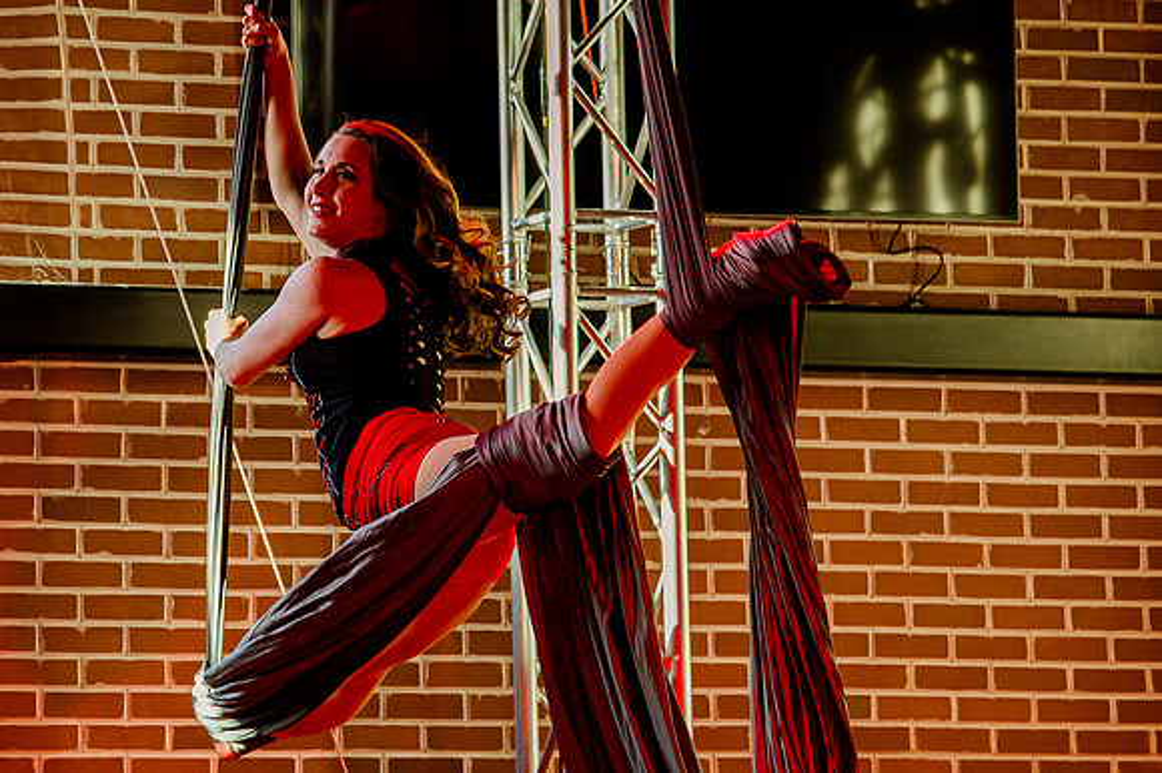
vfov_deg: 7.3
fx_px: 6077
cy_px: 240
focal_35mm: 188
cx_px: 277
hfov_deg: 10.9
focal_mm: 95
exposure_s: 1/200
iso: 1600
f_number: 5
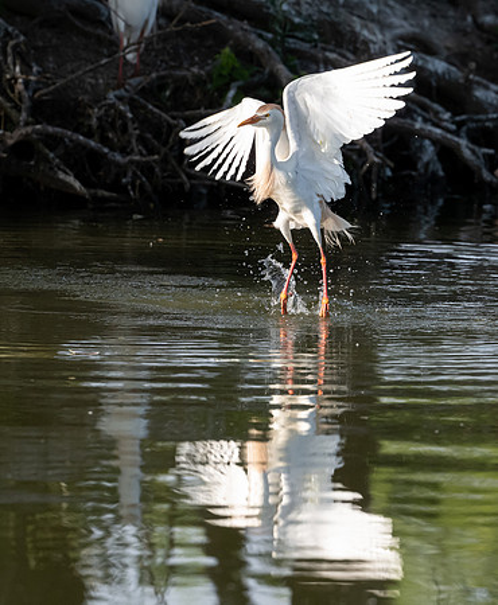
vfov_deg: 2.2
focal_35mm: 857
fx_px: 15531
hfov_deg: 1.8
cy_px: 234
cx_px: 461
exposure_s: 1/2000
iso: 2200
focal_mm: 500
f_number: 8
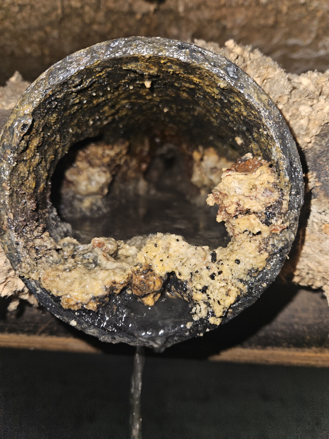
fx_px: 291
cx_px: 164
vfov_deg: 73.9
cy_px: 220
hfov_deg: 58.9
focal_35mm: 23
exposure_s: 1/27
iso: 80
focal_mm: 5.4
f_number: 1.8
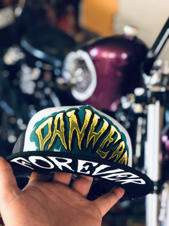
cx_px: 84
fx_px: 338
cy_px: 113
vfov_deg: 36.8
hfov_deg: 28.0
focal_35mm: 52
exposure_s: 1/11
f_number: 2.4
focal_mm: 6
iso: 160
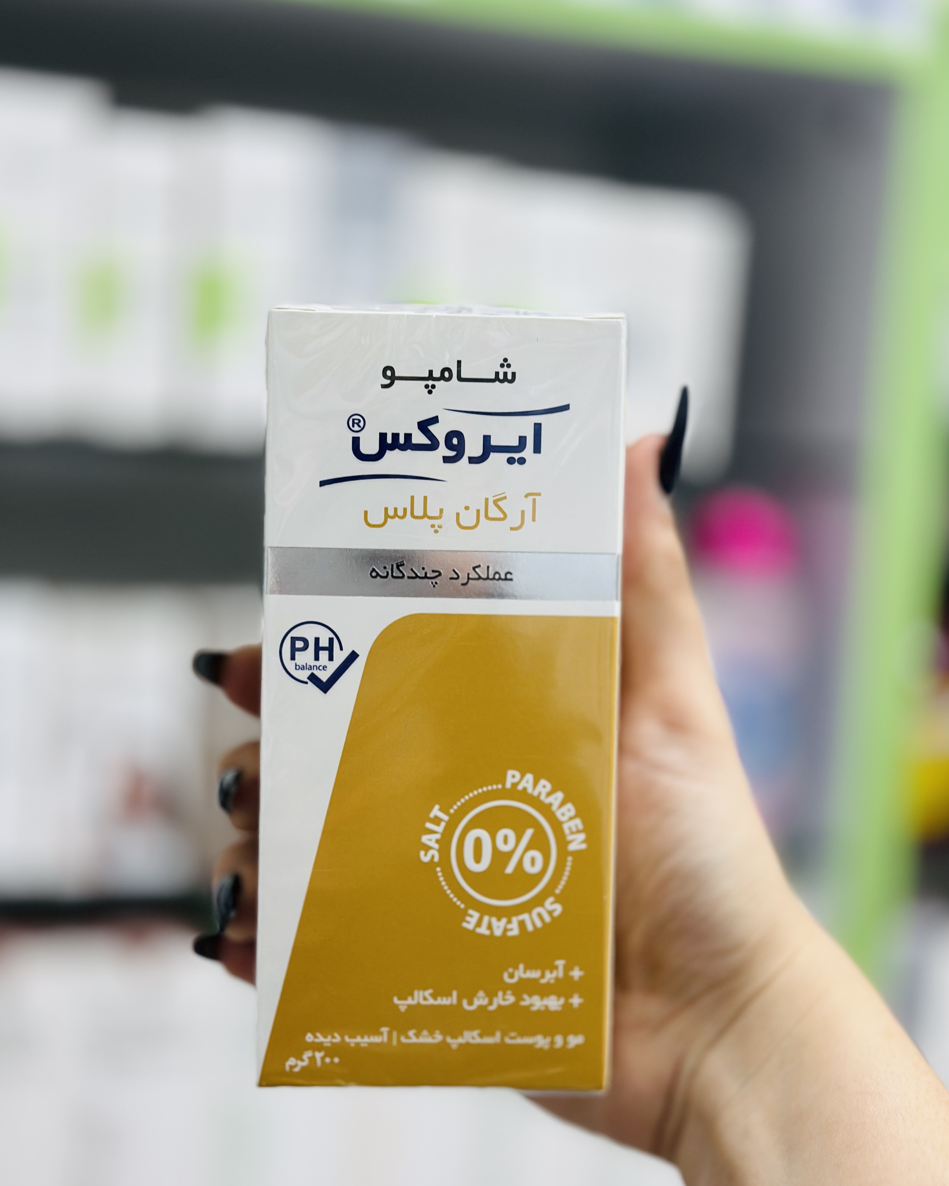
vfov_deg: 36.6
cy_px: 625
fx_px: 1791
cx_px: 468
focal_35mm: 51
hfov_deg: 29.7
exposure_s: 1/100
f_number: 1.78
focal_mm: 6.86
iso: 100
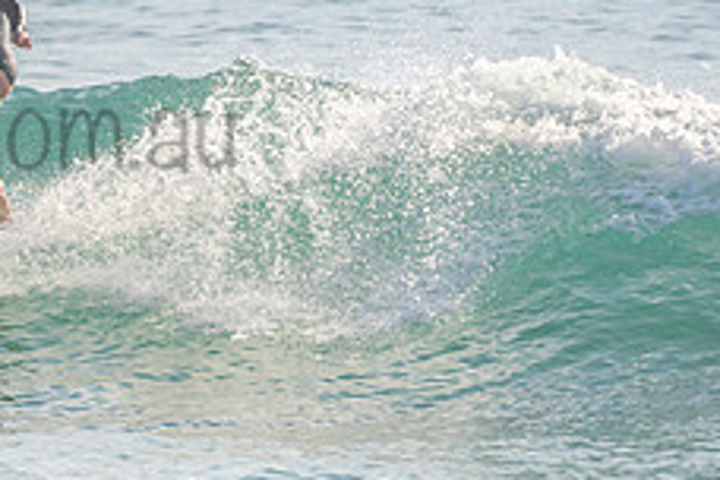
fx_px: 25398
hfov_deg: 1.6
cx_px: -98
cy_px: 96
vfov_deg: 1.1
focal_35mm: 1270
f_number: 5.6
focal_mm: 500
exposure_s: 1/320
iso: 110
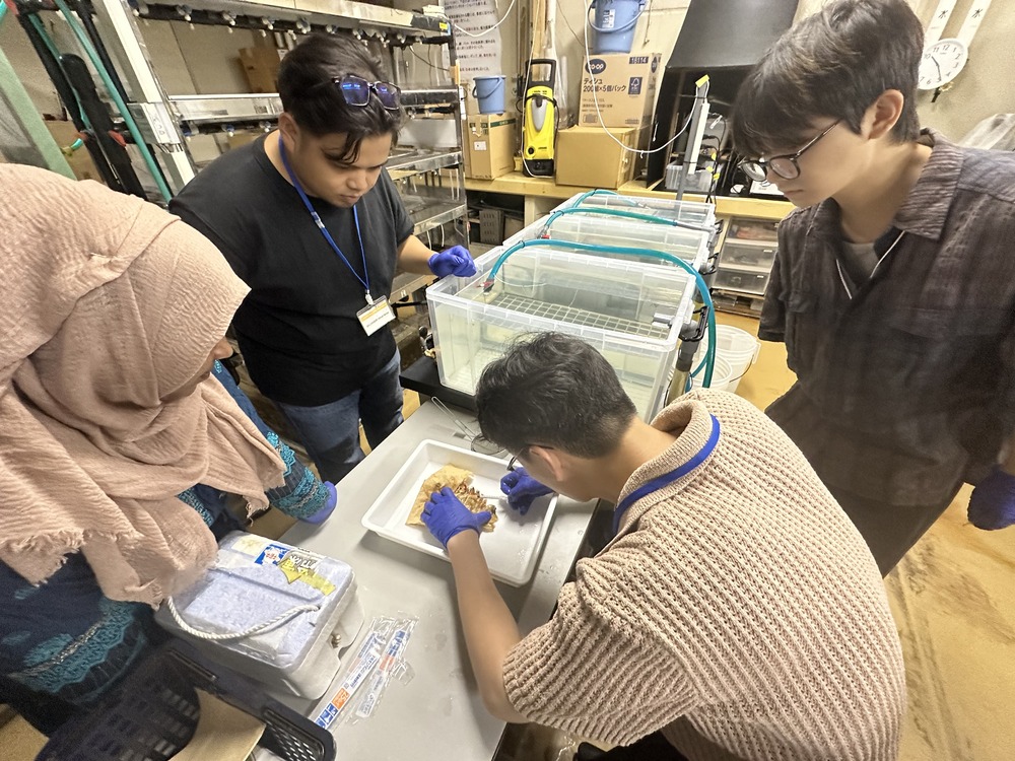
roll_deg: +1.1
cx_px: 508
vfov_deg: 85.7
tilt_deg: -35.6
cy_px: 380
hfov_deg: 102.1
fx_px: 411
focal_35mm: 14
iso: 500
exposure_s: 1/60
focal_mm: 2.22
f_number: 2.2
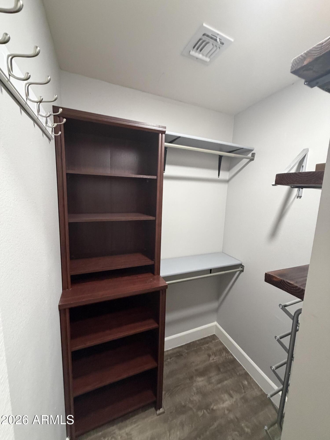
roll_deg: -1.2
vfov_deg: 102.1
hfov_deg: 85.7
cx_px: 165
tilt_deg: -5.6
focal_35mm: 14
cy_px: 220
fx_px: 178
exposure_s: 1/60
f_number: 2.2
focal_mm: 2.22
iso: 400
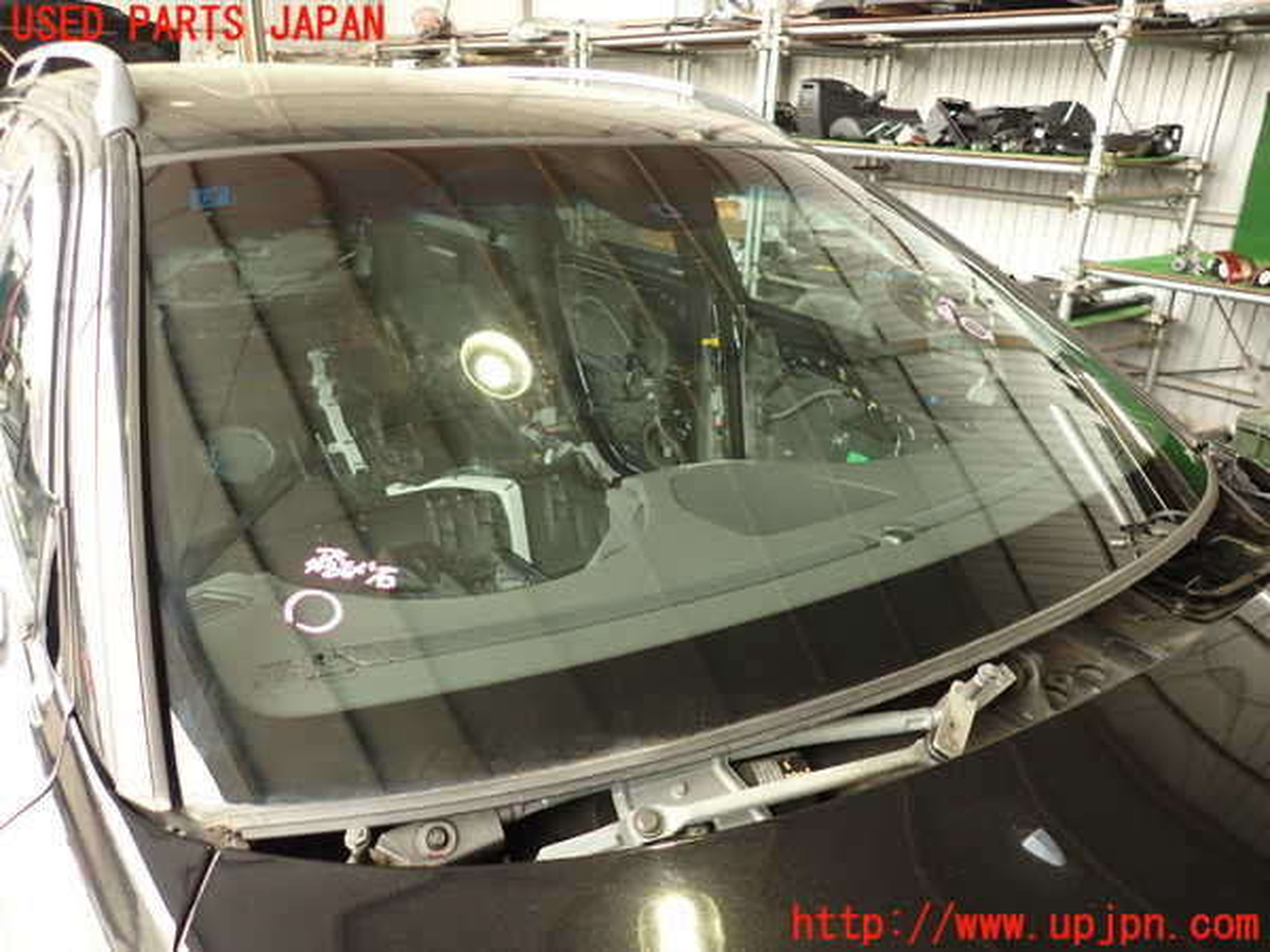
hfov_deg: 69.4
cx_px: 635
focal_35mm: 25
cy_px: 476
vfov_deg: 54.9
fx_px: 917
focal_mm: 4.5
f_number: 2
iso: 160
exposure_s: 1/60
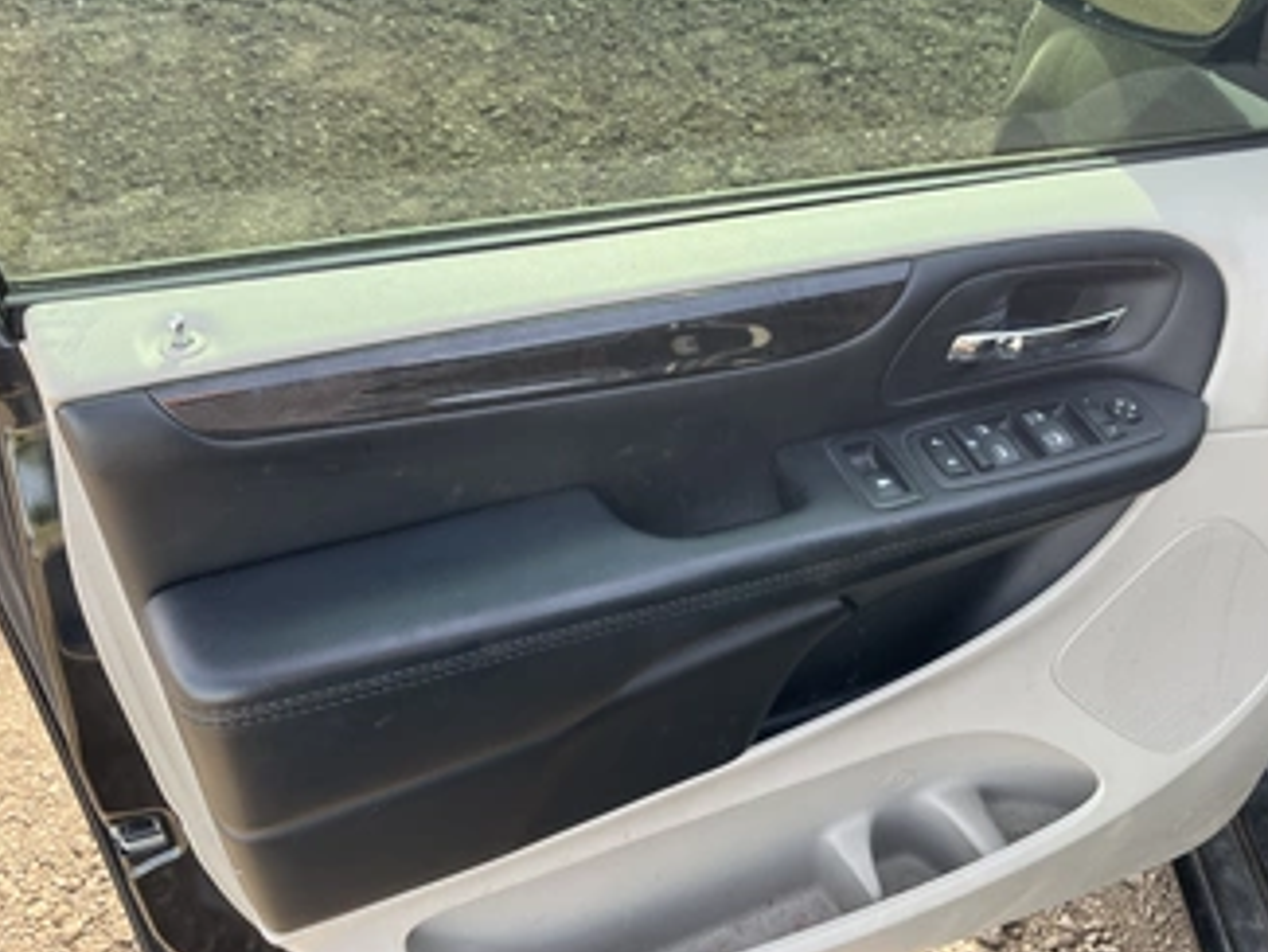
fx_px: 1173
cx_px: 698
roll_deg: -1.3
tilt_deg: -39.3
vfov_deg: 44.1
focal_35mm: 32
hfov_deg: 56.7
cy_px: 406
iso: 40
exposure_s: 1/235
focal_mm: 5.1
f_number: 1.6
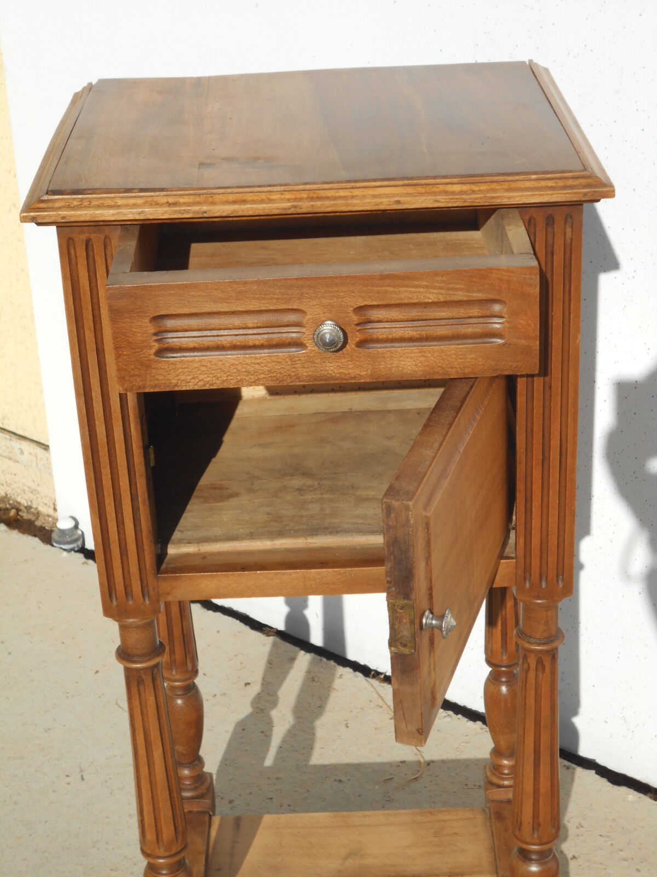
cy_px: 438
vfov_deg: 29.4
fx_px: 1670
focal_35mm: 66
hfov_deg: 22.3
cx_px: 328
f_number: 5.3
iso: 80
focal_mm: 11.6
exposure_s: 1/640
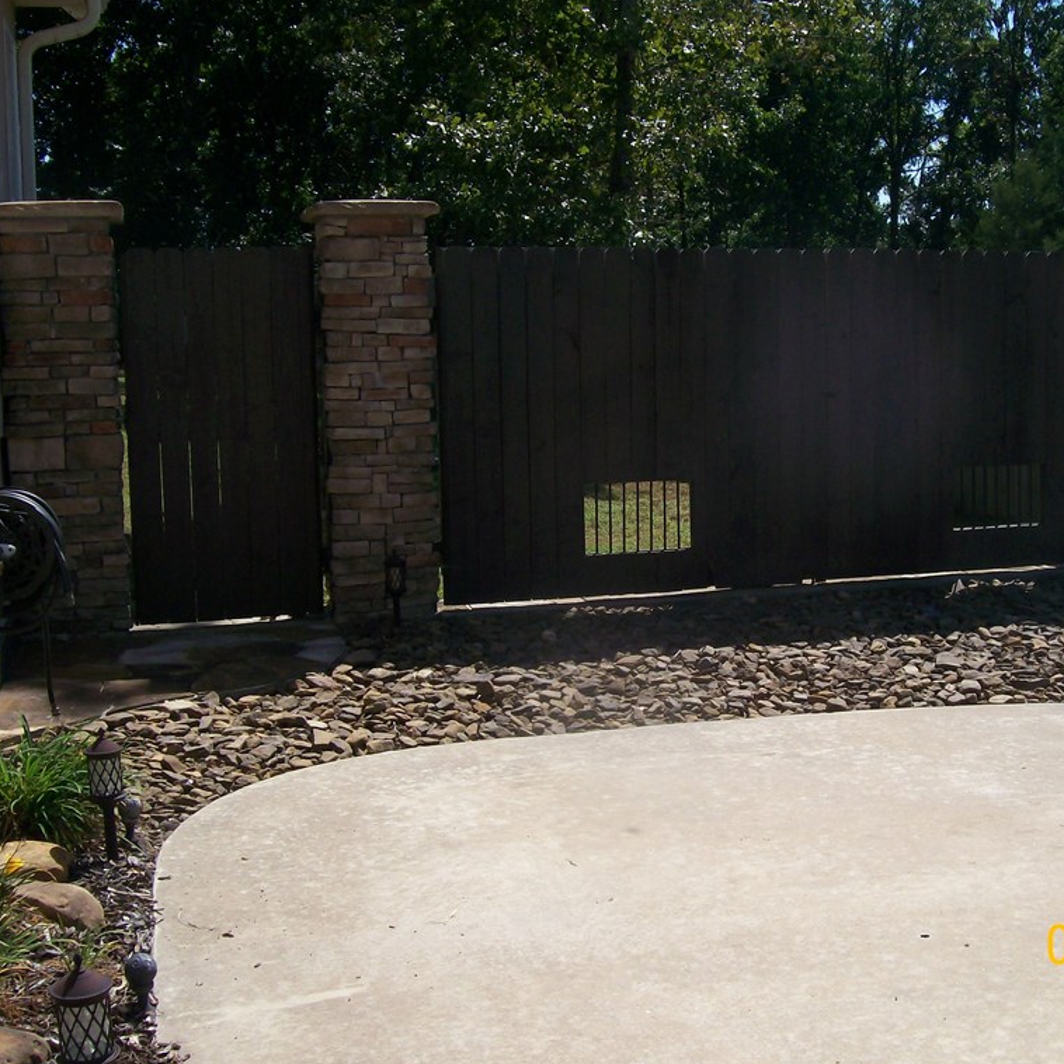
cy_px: 535
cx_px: 661
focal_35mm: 43
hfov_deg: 38.9
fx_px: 1495
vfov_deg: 39.2
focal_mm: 6
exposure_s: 1/796
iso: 80
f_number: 4.8
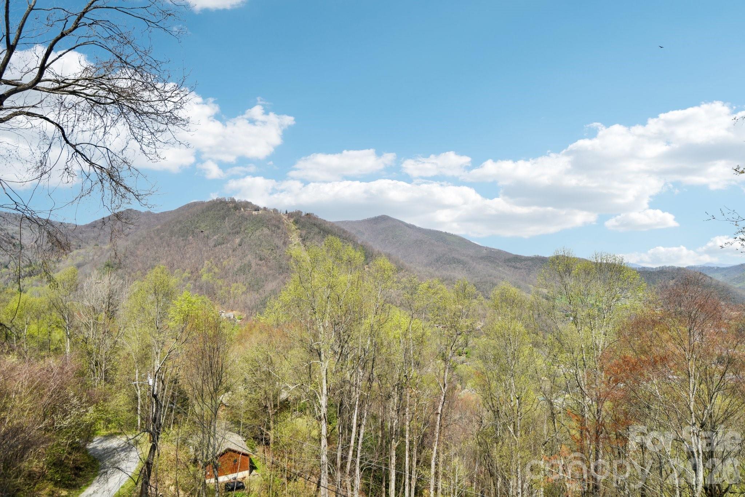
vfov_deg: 57.2
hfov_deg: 78.6
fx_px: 455
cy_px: 248
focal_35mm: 22
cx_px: 372
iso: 100
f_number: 11
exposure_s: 1/200
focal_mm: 22
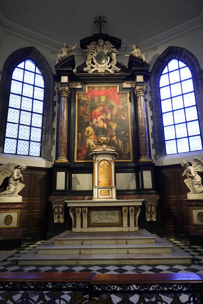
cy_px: 152
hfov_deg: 53.1
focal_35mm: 24
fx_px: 203
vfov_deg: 73.7
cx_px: 102
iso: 3200
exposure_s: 1/80
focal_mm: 24
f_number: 4.5
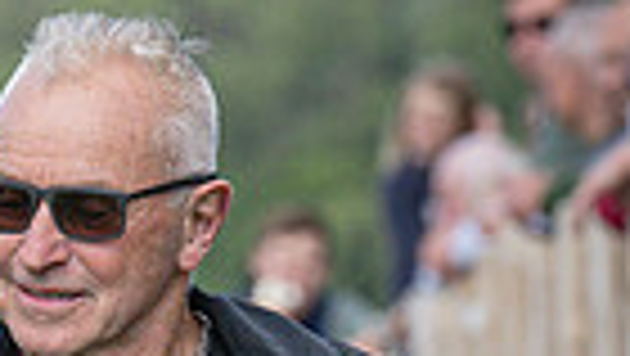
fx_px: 20162
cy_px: 522
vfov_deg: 1.0
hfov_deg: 1.8
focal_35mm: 1206
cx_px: -29
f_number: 5
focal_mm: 135
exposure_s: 1/1600
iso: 400
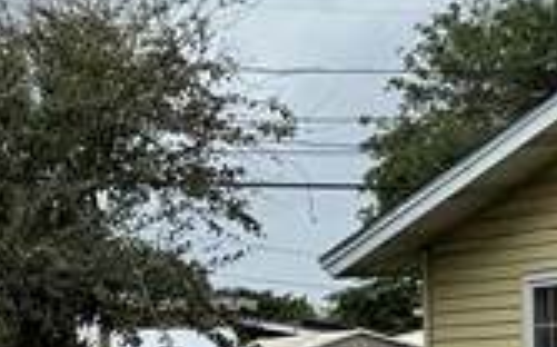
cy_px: 397
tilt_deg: +0.7
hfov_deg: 10.5
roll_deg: +0.9
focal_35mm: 156
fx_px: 2366
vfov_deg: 8.3
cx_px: -987
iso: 80
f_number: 1.78
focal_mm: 6.76
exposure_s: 1/3953
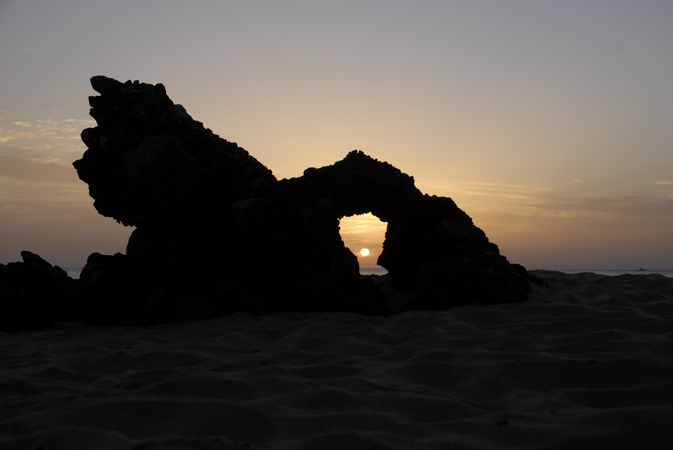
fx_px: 870
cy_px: 225
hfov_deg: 42.3
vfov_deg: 29.0
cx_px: 336
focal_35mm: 46
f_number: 5.6
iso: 100
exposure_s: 1/125
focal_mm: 31
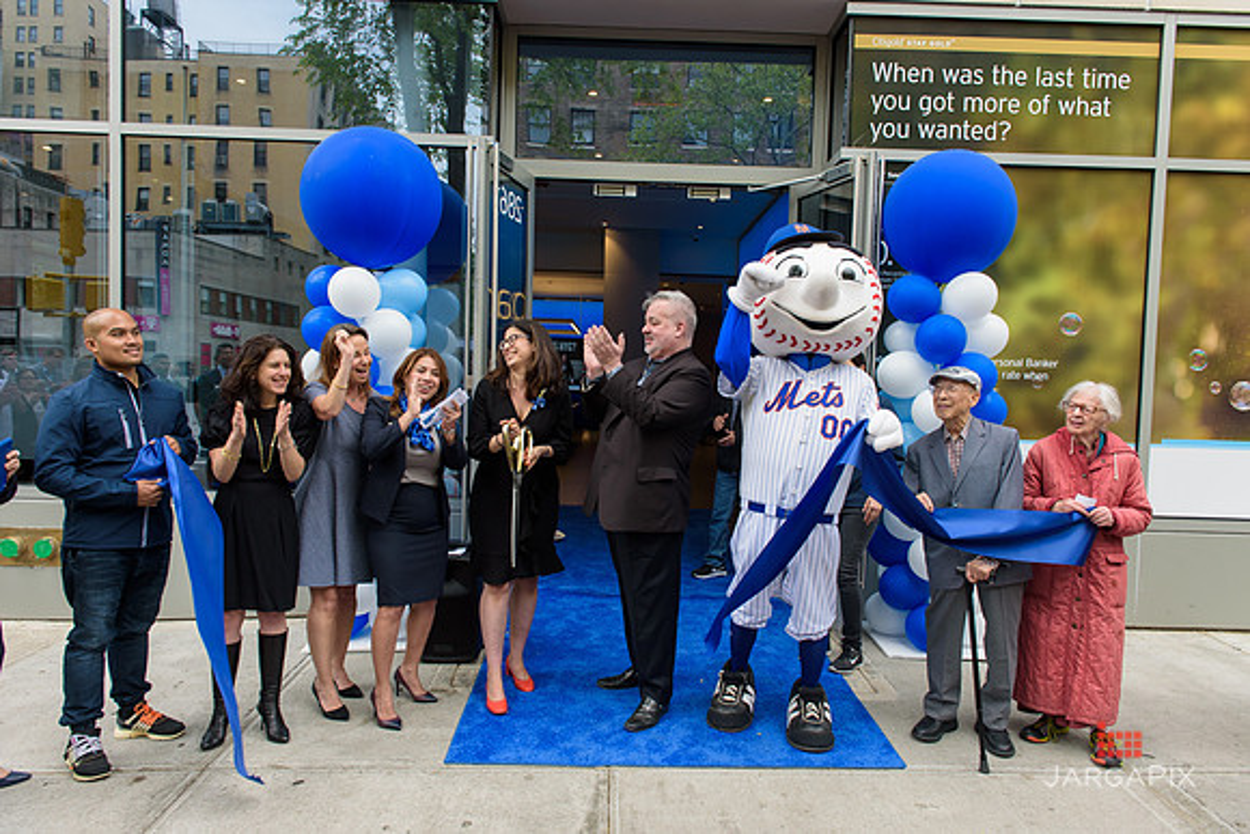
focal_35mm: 24
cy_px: 417
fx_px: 833
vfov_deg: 53.2
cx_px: 625
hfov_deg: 73.7
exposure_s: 1/250
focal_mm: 24
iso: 200
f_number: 5
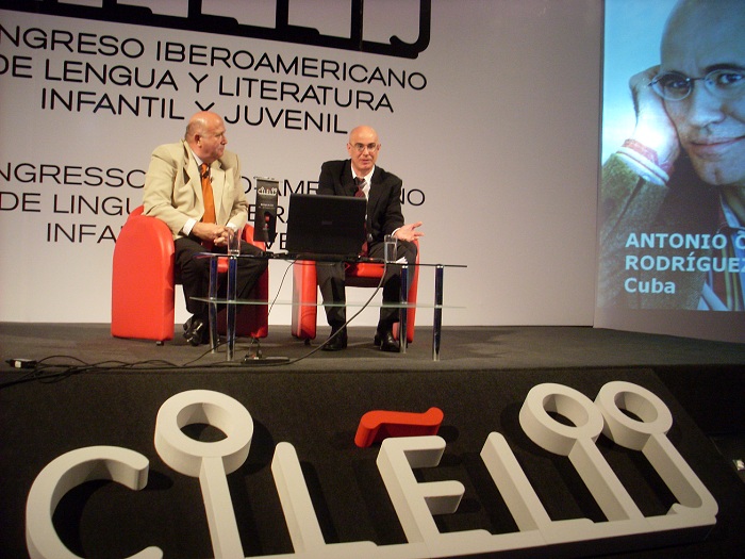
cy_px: 280
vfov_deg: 37.7
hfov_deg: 49.0
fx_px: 818
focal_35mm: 38
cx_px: 372
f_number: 3
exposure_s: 1/30
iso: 200
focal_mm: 6.3
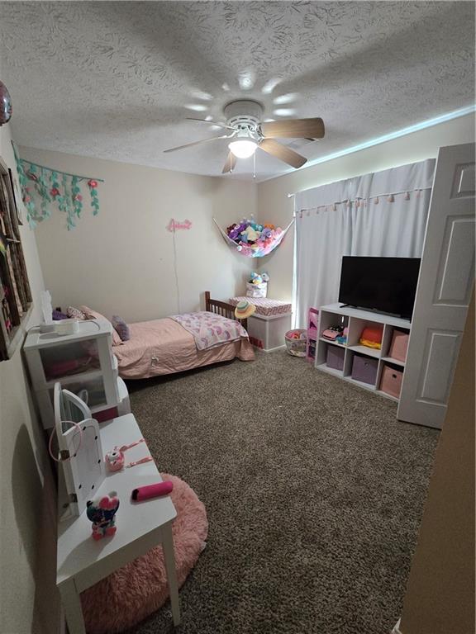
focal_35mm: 13
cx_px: 238
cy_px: 317
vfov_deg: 106.2
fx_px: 238
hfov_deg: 89.9
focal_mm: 2.2
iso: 800
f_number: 2.2
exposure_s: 1/60
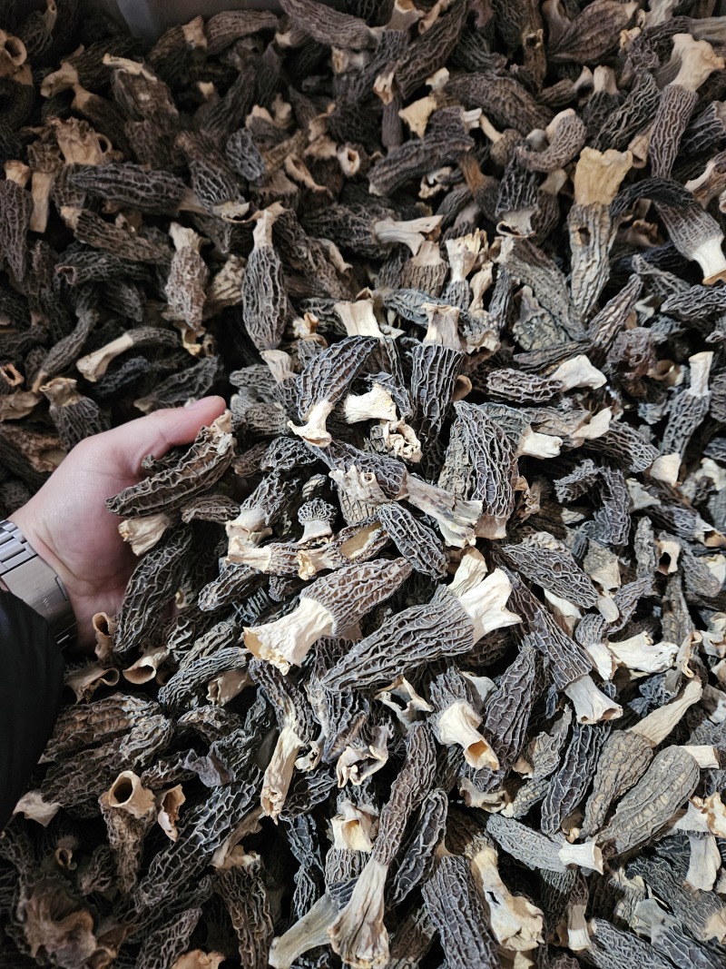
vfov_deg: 73.9
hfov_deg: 58.9
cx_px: 363
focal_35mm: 23
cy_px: 484
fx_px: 643
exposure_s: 1/25
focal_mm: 5.4
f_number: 1.8
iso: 640
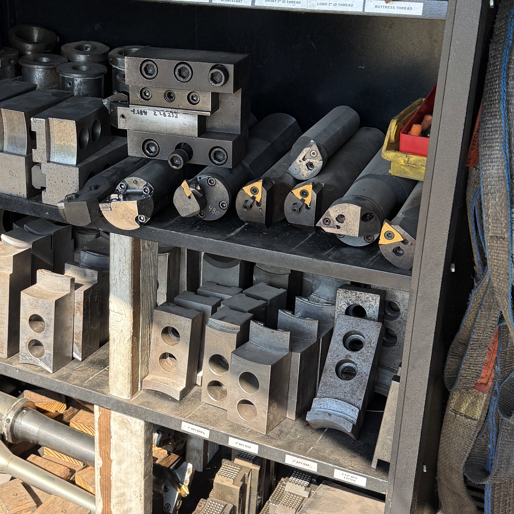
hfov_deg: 32.2
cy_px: 226
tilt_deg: -24.5
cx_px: 133
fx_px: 874
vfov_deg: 32.8
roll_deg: -0.5
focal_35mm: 52
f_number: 1.78
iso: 100
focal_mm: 6.76
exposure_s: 1/1046
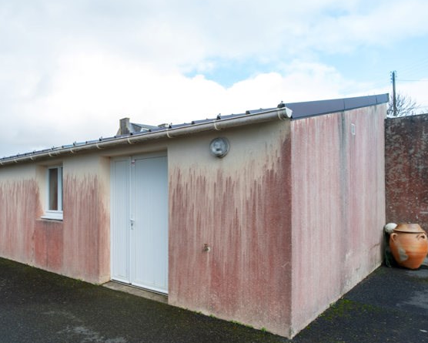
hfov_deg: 62.1
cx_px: 135
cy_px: 202
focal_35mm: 27
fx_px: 342
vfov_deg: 52.9
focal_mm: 20
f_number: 9
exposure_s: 1/40
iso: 250
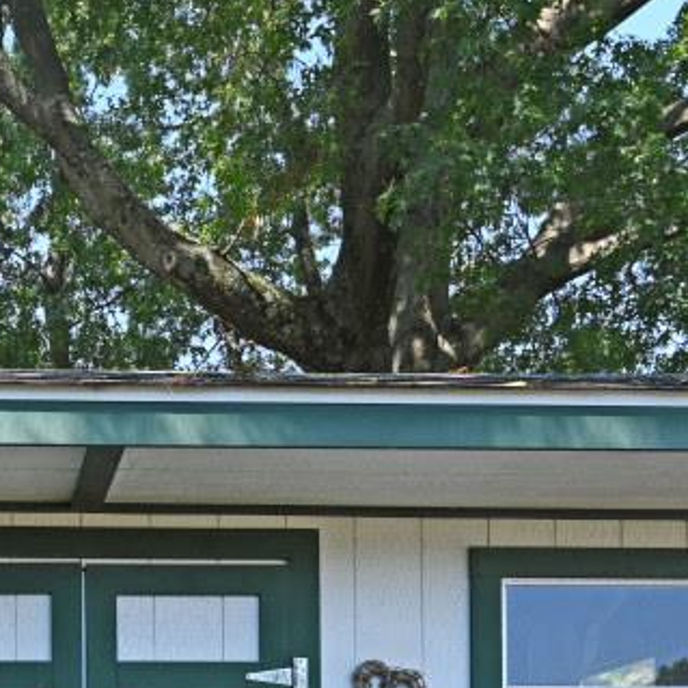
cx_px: 30
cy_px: 856
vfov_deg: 26.6
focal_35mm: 56
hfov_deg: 29.0
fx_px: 1259
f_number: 5.6
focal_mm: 14
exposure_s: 1/250
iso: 180
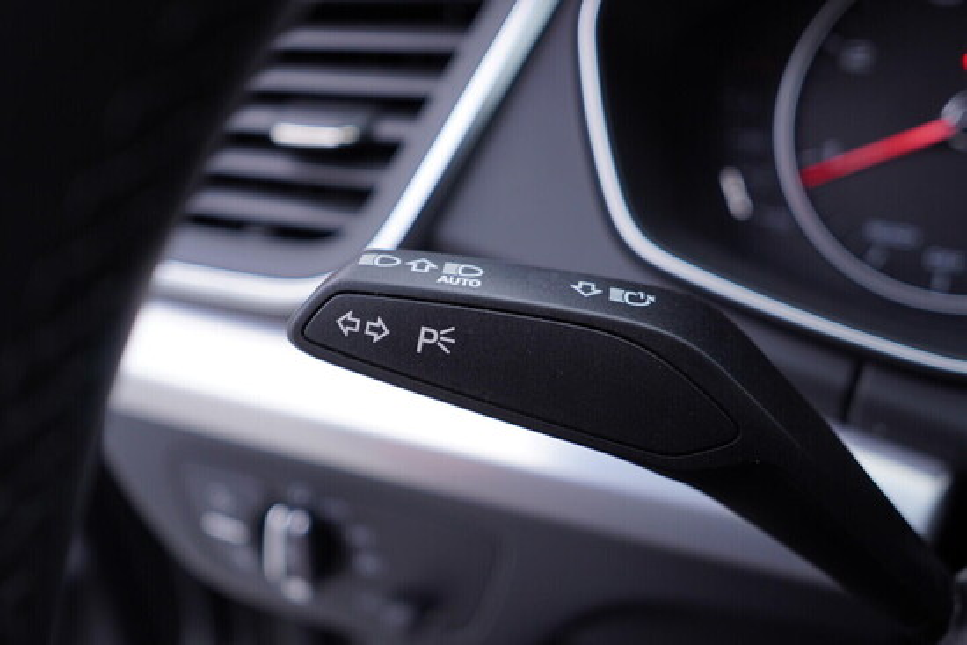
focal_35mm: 36
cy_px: 322
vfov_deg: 36.9
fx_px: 967
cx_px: 484
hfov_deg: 53.1
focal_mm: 24
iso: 125
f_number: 2.8
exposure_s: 1/40
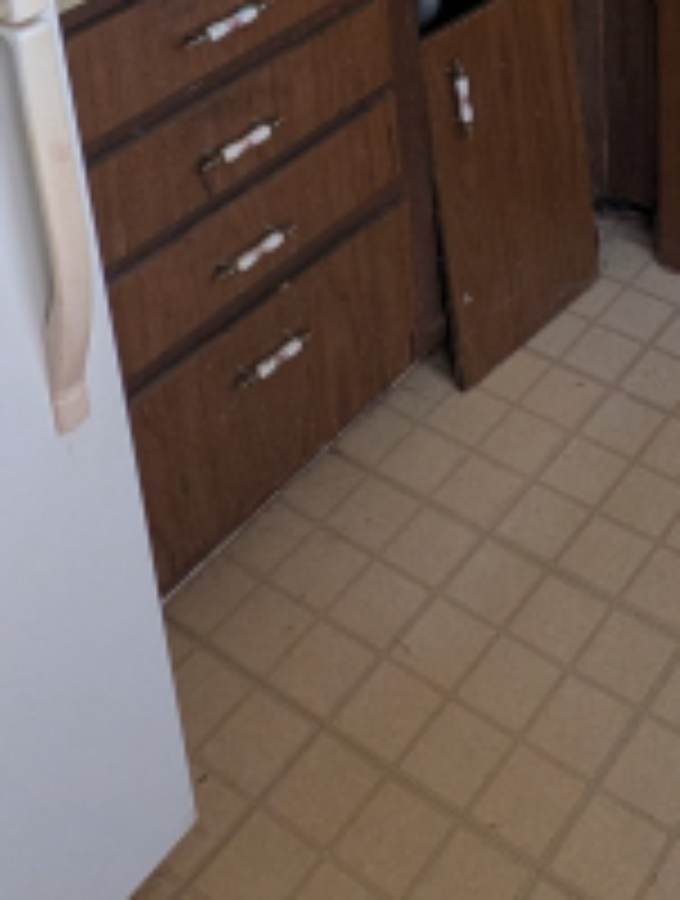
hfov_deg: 26.4
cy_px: -252
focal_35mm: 53
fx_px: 1382
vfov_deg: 29.5
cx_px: 648
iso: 64
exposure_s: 1/82.6
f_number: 2.2
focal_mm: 2.35
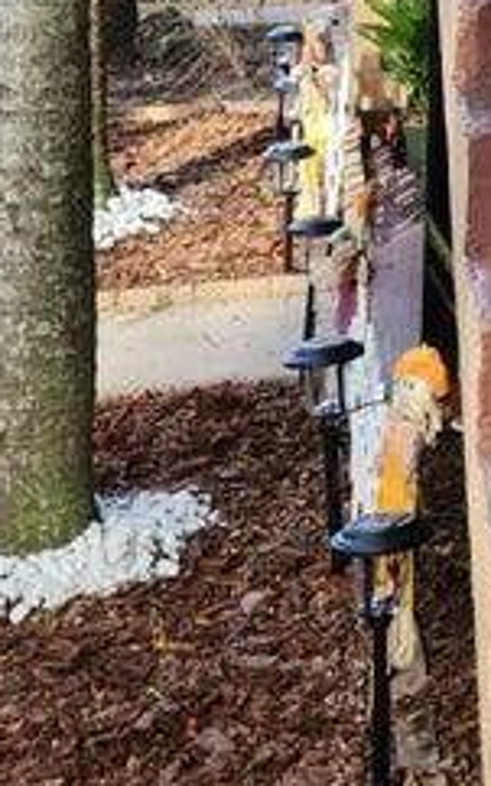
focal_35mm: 103
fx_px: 2208
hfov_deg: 11.1
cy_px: -377
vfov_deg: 18.1
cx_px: 1083
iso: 25
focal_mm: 5.4
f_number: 1.8
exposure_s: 1/60
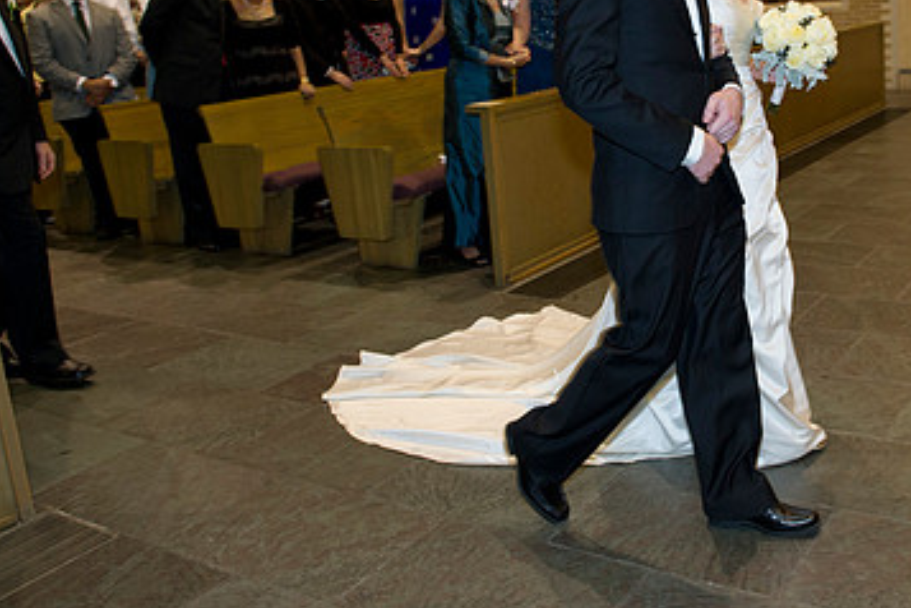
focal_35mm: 39
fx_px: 987
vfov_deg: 33.6
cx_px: 694
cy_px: 166
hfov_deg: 47.5
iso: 1250
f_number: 4
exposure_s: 1/60
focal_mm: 24
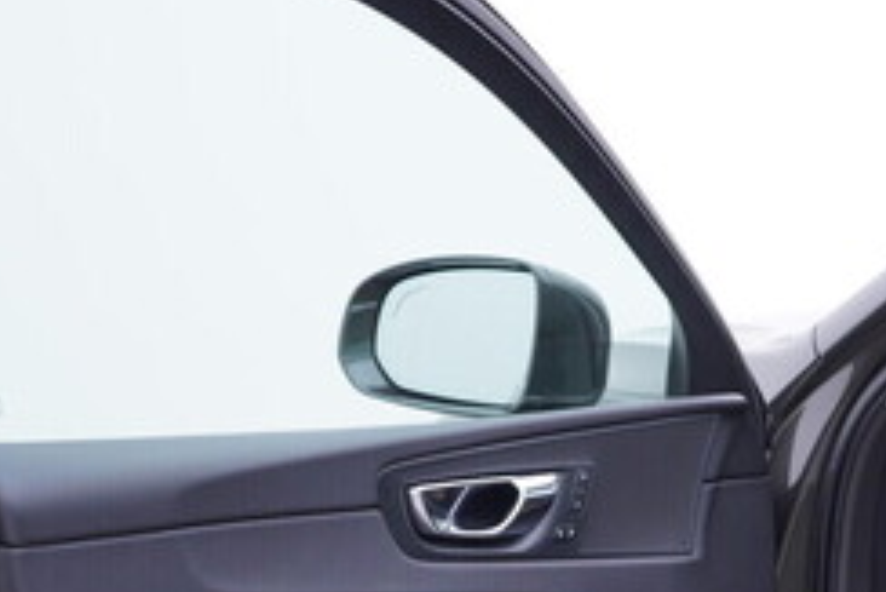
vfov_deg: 16.6
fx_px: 1995
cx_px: 795
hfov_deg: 24.3
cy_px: 557
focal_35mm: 81
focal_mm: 24
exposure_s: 1/50
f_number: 3.2
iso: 125
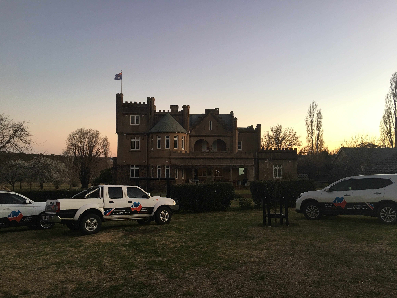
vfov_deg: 48.2
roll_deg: +0.3
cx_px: 198
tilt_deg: +3.5
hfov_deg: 61.7
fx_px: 333
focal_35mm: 29
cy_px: 149
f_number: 2.2
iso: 50
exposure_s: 1/33
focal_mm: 4.15
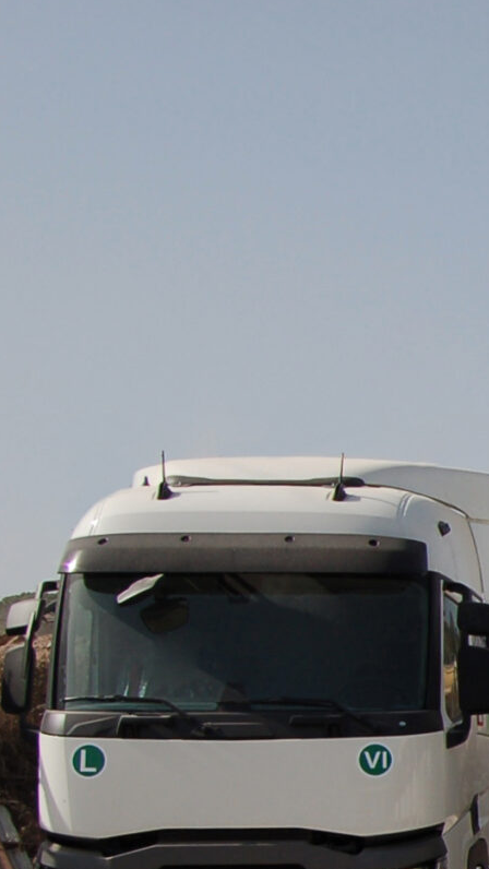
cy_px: 828
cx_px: 1290
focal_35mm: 101
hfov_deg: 10.0
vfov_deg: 20.6
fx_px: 2327
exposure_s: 1/500
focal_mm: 20
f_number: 11
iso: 200
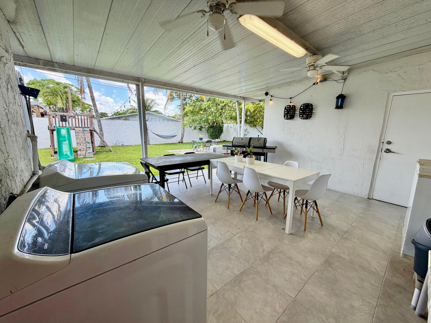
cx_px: 216
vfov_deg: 85.7
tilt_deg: -10.6
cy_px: 162
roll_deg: -0.6
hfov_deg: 102.1
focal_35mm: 14
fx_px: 174
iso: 50
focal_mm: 2.22
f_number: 2.2
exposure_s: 1/170
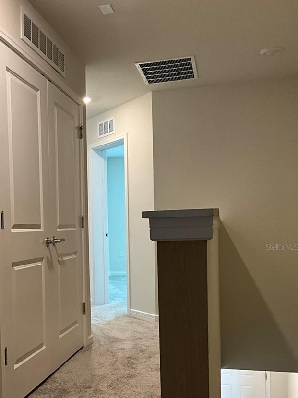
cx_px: 84
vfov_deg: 44.5
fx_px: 482
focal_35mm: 42
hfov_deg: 33.8
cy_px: 247
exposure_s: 1/60
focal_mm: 3
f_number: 1.8
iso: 125
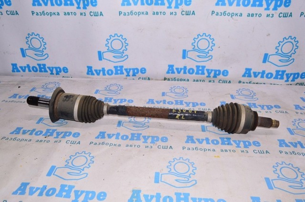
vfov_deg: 47.8
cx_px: 152
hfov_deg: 67.4
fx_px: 228
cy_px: 101
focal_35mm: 27
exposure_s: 1/200
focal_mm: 18
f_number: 8
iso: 1600
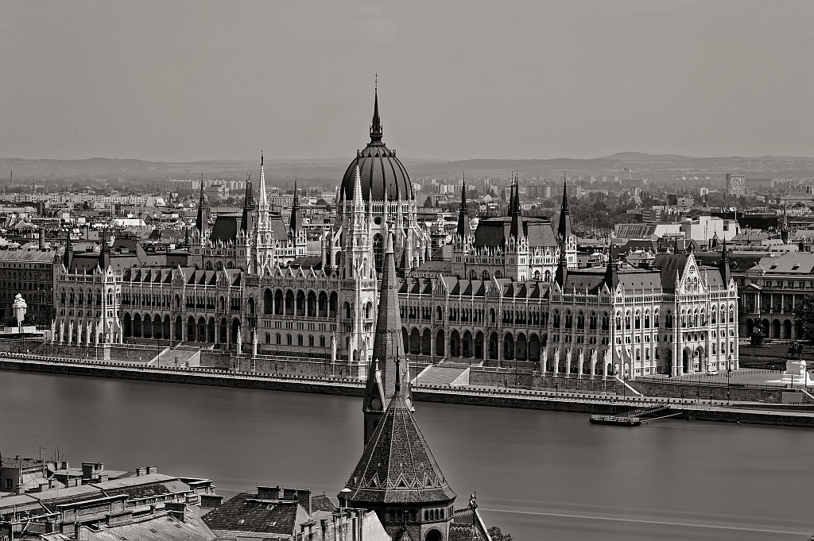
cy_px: 270
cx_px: 407
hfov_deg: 16.8
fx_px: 2756
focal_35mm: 122
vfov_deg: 11.2
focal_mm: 122
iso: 200
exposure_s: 185
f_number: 13
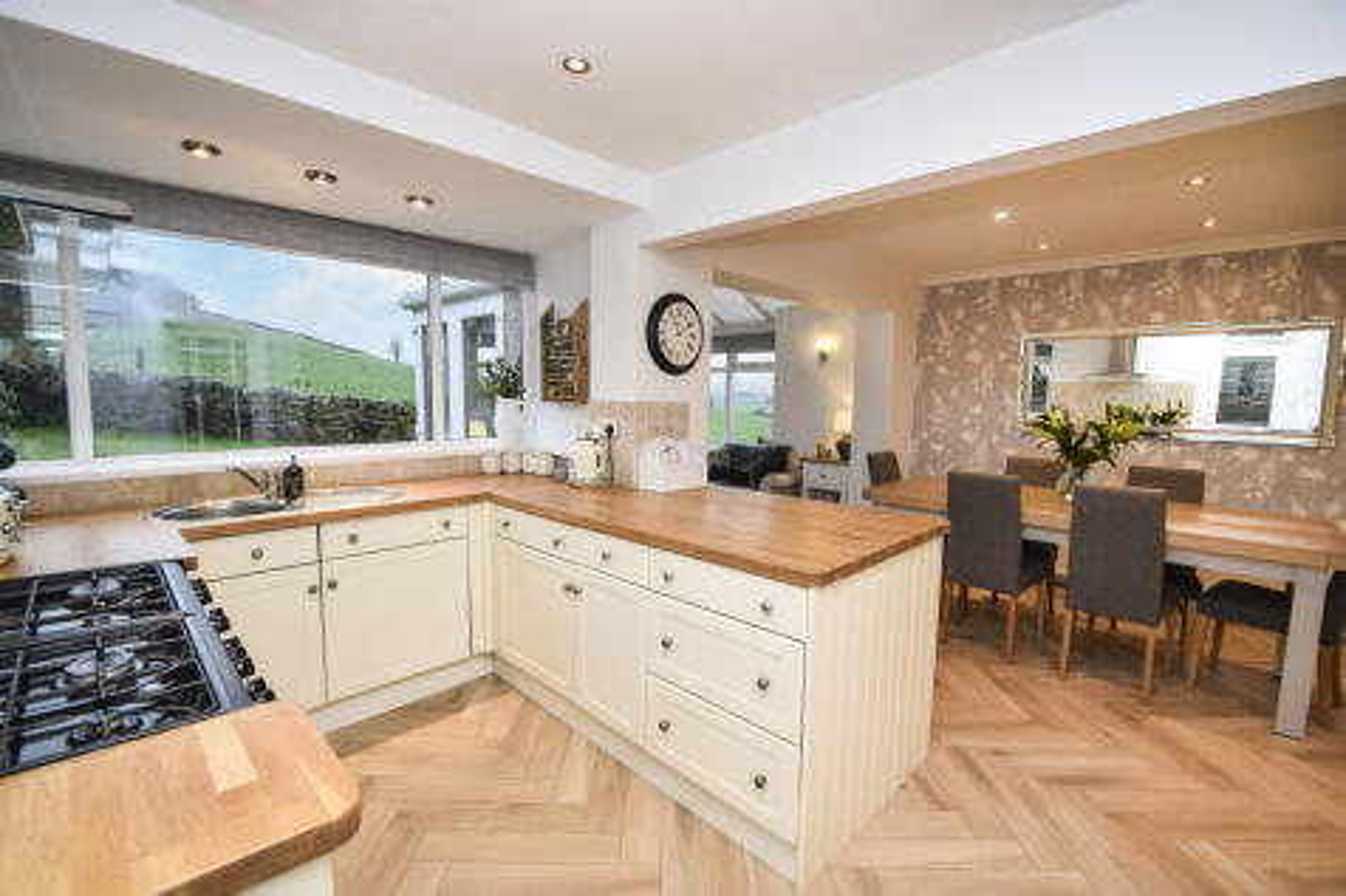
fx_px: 561
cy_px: 448
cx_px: 673
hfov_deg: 100.4
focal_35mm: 15
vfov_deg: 77.3
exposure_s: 1/125
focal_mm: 10
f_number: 5.6
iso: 800
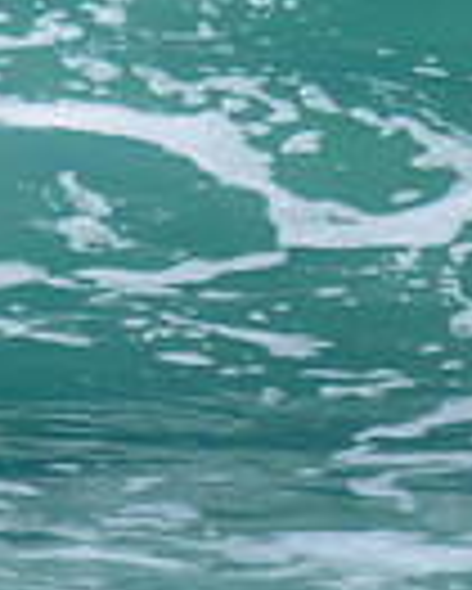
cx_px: -332
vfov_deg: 0.4
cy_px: -115
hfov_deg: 0.3
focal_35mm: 4435
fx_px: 77353
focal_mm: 800
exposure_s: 1/2000
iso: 2800
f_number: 11
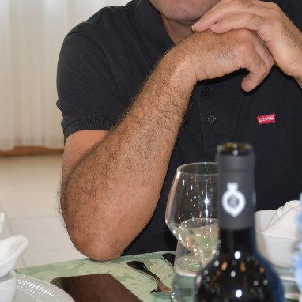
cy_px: 64
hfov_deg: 10.1
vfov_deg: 10.2
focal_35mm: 171
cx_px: 4
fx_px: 1688
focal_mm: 50
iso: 400
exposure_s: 1/60
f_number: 5
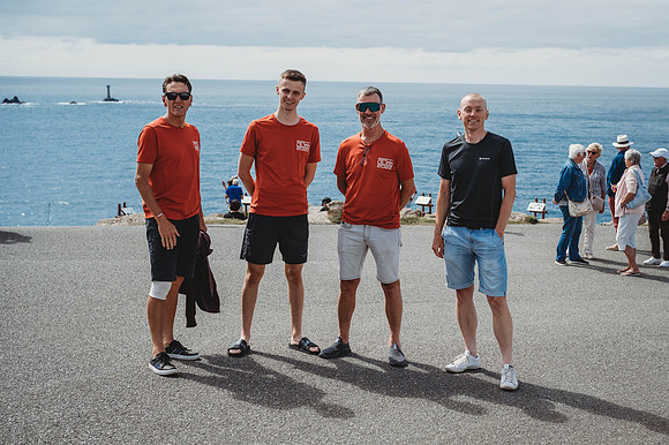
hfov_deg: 40.1
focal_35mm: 49
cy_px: 240
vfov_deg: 27.5
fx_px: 910
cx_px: 410
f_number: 4
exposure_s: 1/1250
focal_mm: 40
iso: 100
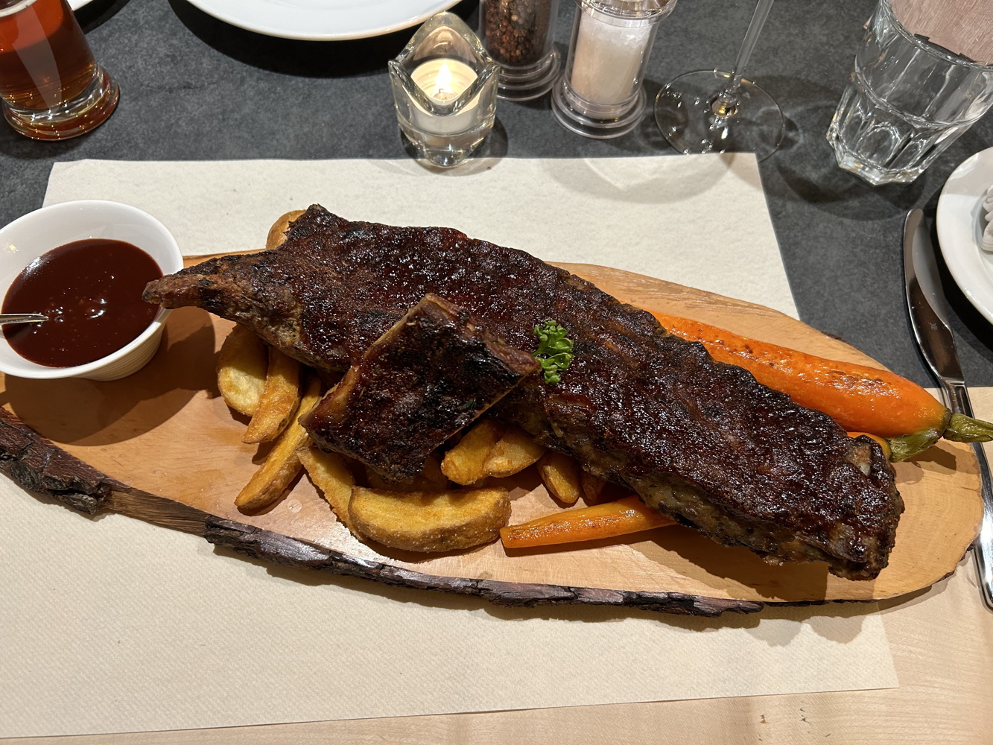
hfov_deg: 67.3
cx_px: 496
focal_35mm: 26
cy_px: 372
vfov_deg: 53.1
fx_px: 746
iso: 200
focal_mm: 5.7
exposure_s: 1/50
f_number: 1.5
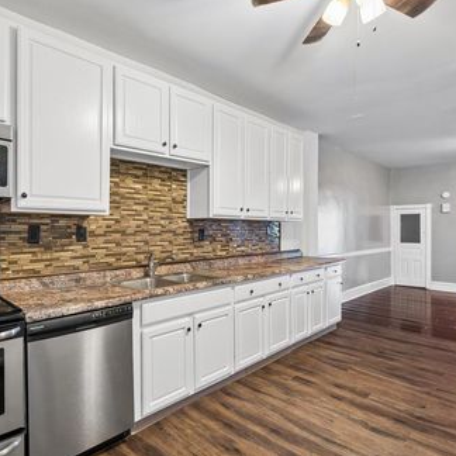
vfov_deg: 72.1
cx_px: 191
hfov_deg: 71.7
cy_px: 226
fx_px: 313
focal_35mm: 21
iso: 250
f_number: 4
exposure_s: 1/5
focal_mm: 16
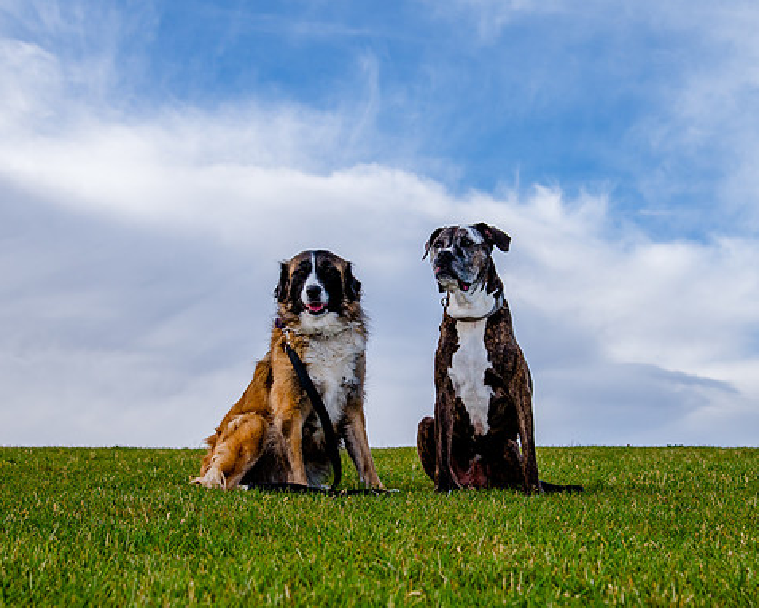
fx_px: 1685
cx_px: 391
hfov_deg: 25.4
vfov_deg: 20.4
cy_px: 306
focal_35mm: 75
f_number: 5.6
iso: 200
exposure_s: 1/800
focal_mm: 44
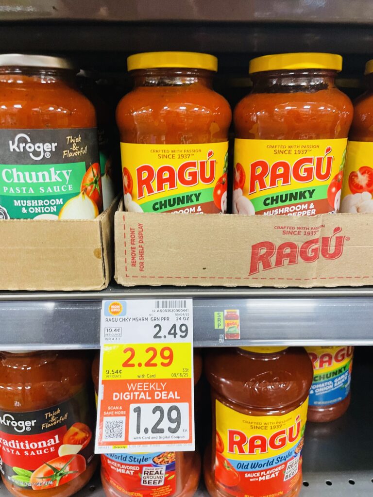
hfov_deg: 53.1
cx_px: 186
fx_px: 374
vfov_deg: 67.3
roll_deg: +0.8
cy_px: 248
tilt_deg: -19.4
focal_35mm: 26
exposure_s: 1/60
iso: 250
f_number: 1.6
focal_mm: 4.2
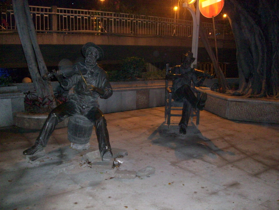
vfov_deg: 41.8
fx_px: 274
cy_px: 105
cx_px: 140
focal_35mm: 34
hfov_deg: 54.0
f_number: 2.8
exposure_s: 1/60
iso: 320
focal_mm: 5.7
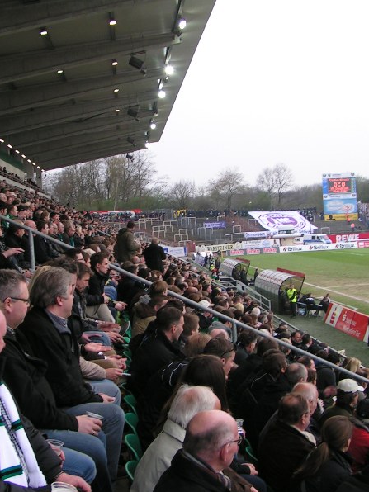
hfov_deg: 28.4
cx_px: 131
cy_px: 247
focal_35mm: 51
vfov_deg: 37.5
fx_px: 725
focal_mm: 5.8
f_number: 4.5
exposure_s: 1/50
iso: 50
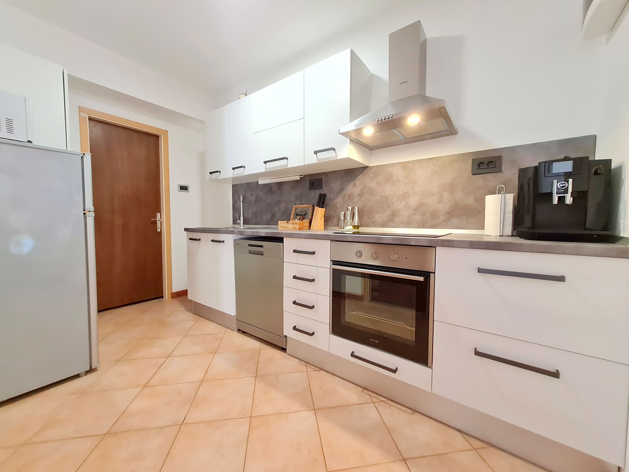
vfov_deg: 89.9
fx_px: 236
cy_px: 236
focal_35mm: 13
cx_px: 314
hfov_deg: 106.2
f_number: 2.2
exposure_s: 1/50
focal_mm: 1.74
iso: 320
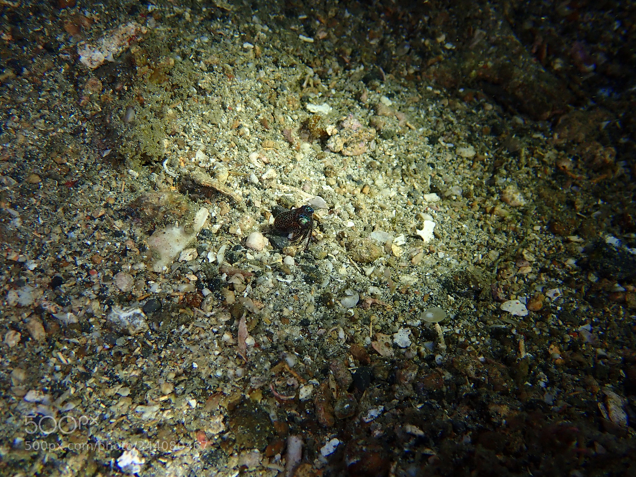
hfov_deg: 52.6
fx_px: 643
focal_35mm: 35
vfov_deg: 40.7
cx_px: 318
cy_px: 238
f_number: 3.5
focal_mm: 6.42
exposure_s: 1/125
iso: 200
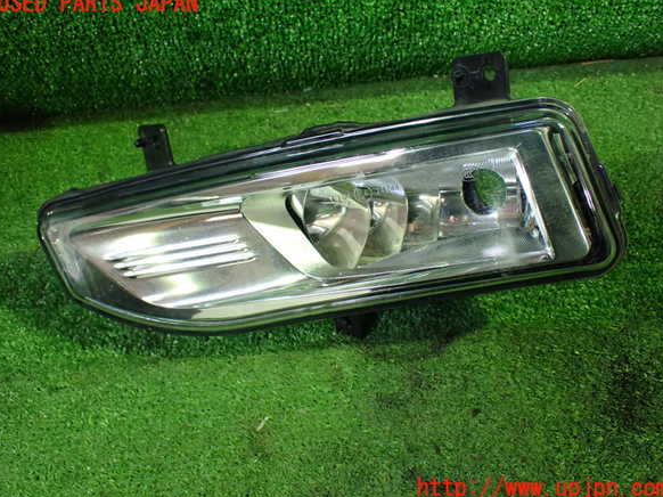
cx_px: 333
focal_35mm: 33
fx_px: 632
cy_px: 246
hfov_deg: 55.4
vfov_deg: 42.9
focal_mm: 5.79
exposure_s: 1/60
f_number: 2.4
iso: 800
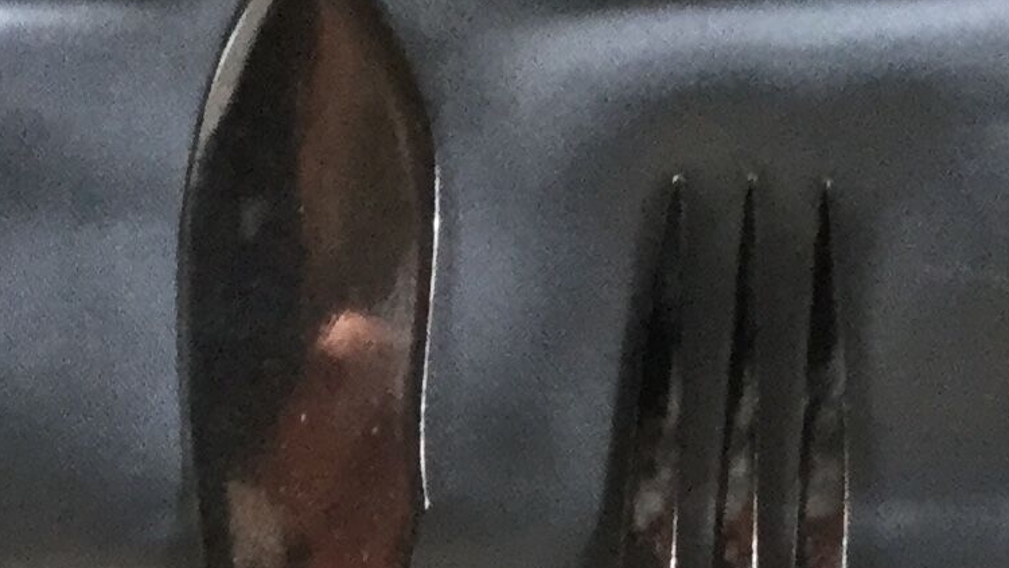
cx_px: 38
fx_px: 3933
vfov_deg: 7.6
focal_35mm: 147
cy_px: 1460
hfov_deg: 14.4
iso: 100
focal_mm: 3.3
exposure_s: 1/33
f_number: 2.4
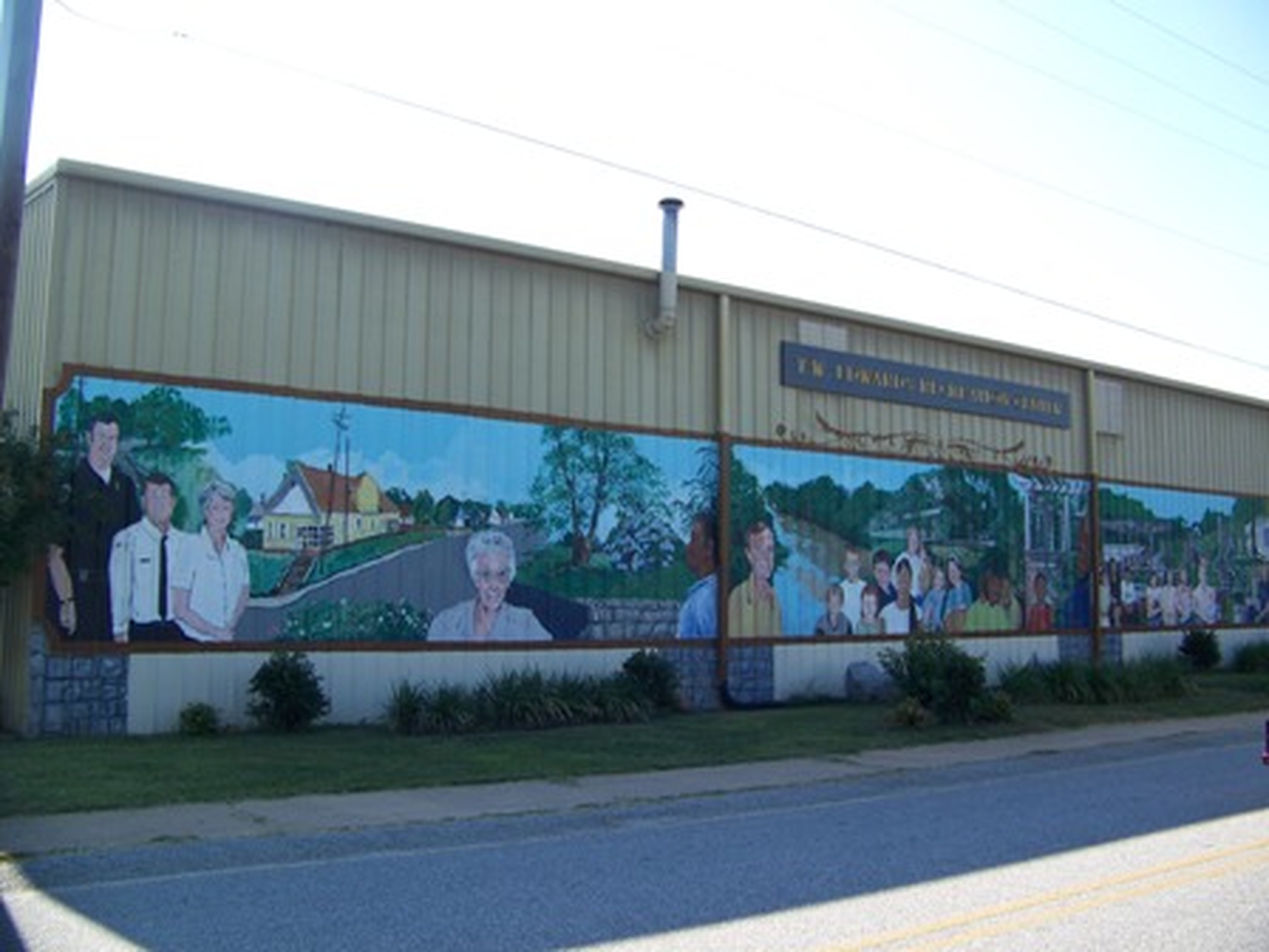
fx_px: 1320
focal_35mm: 36
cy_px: 476
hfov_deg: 51.4
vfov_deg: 39.7
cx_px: 634
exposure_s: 1/400
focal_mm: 5.85
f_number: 2.8
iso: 64
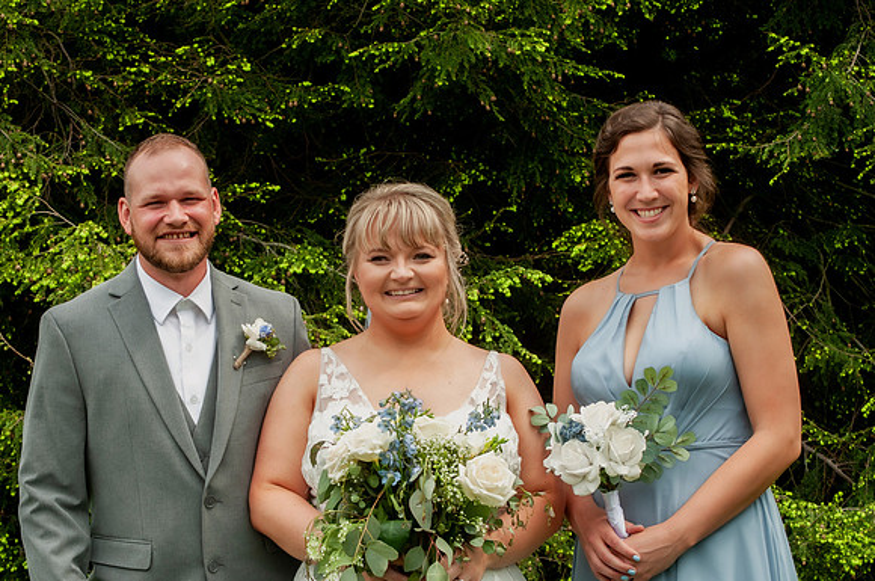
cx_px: 438
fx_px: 2002
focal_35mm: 82
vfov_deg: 16.5
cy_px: 290
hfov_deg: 24.6
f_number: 8
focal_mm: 55
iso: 200
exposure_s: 1/250
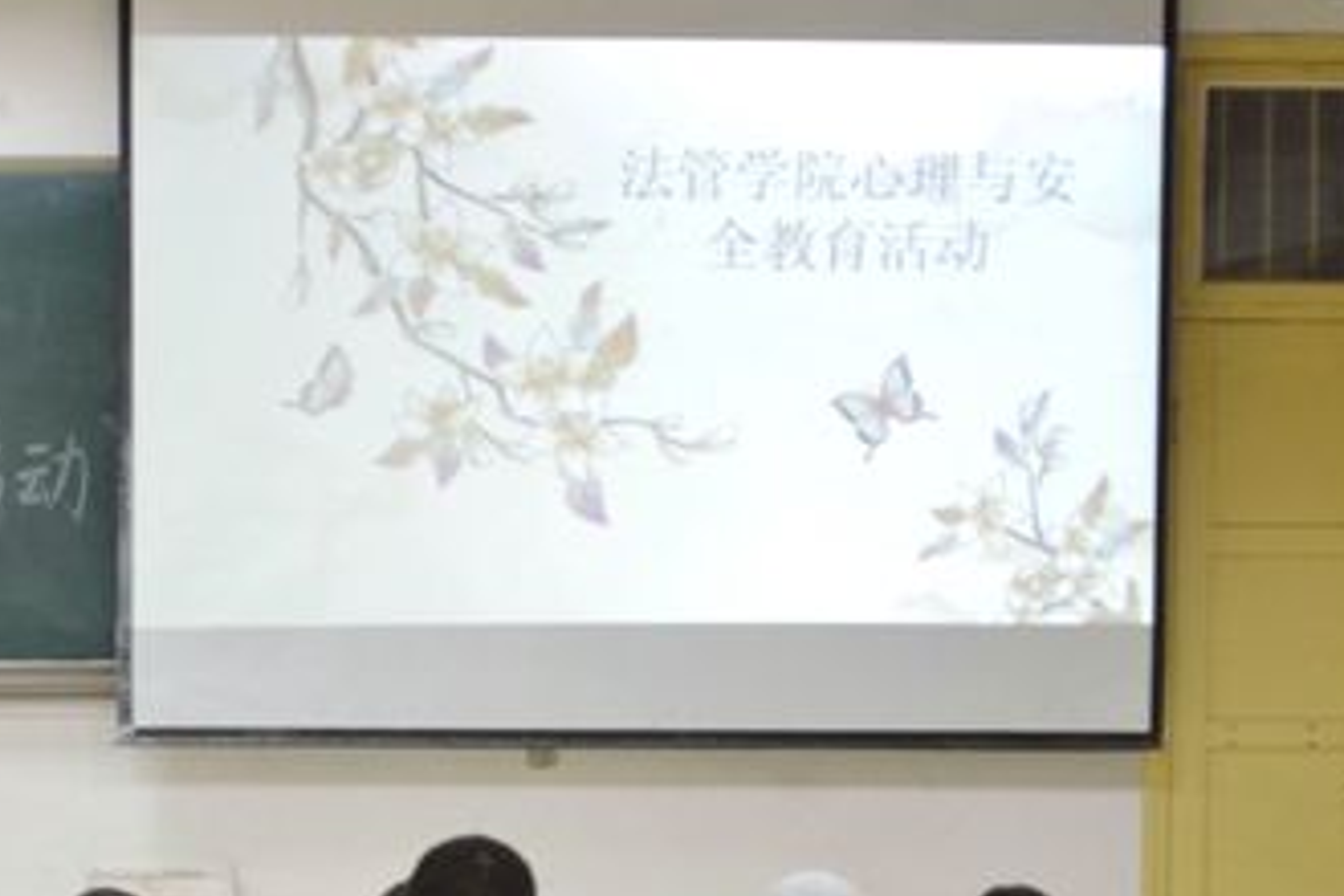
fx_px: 5596
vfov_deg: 9.2
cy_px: 542
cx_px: 310
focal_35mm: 150
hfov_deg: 13.6
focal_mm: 55
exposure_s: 1/25
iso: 1400
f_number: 5.6
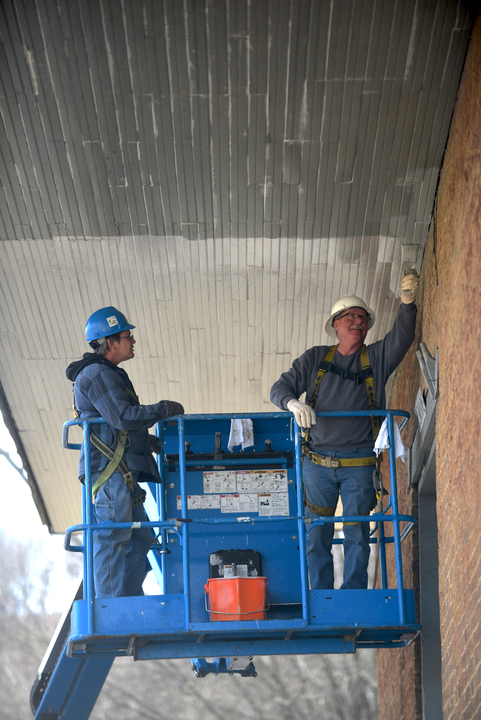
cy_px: 360
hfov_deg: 8.1
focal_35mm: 170
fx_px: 3404
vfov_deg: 12.1
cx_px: 240
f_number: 2.8
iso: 250
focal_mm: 170
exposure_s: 1/1250
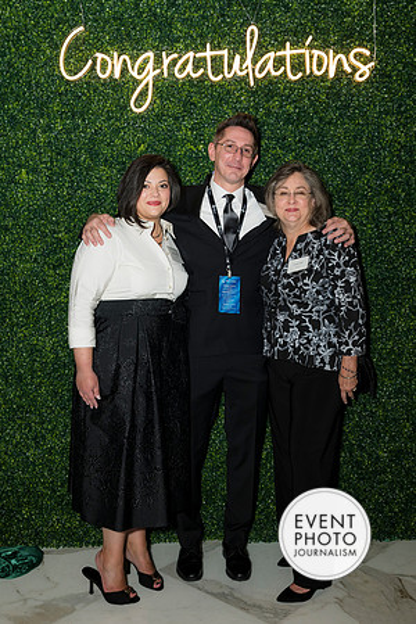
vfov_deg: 47.4
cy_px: 312
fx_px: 711
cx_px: 208
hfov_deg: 32.6
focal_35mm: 41
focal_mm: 41
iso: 800
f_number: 5
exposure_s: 1/160
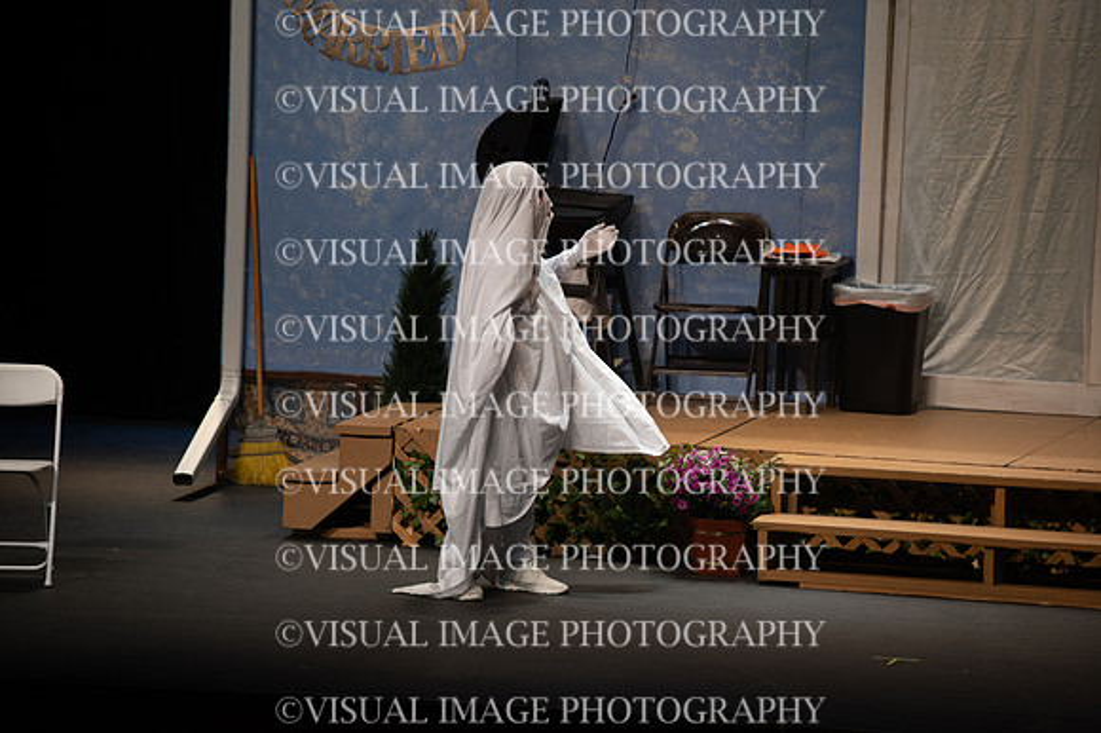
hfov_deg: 6.4
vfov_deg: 4.3
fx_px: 9781
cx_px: 550
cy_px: 366
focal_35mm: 320
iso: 800
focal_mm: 320
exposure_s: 1/200
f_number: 6.3
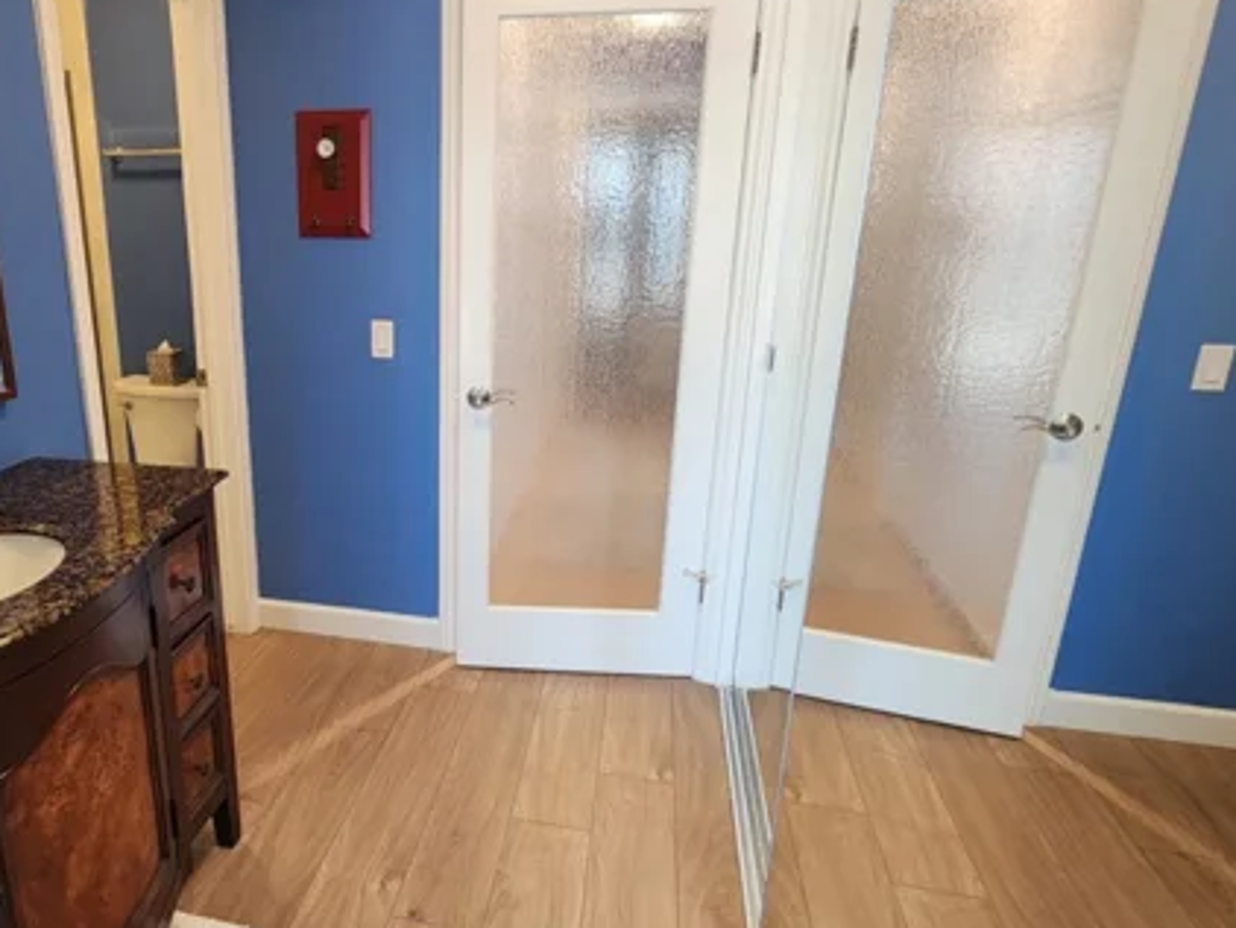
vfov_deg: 58.9
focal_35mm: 23
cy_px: 495
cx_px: 397
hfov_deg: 71.4
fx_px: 822
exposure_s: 1/60
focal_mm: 2.2
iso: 320
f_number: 2.2
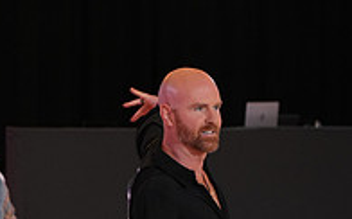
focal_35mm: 317
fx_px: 3038
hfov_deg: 6.6
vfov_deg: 4.1
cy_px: 302
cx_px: 33
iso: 2000
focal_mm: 105
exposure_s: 1/160
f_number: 4
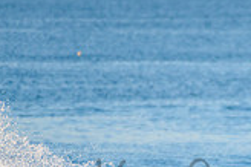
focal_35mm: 1769
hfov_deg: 1.2
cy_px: 169
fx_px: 12321
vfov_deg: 0.8
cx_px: 254
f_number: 5.6
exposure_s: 1/1250
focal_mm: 500
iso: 400
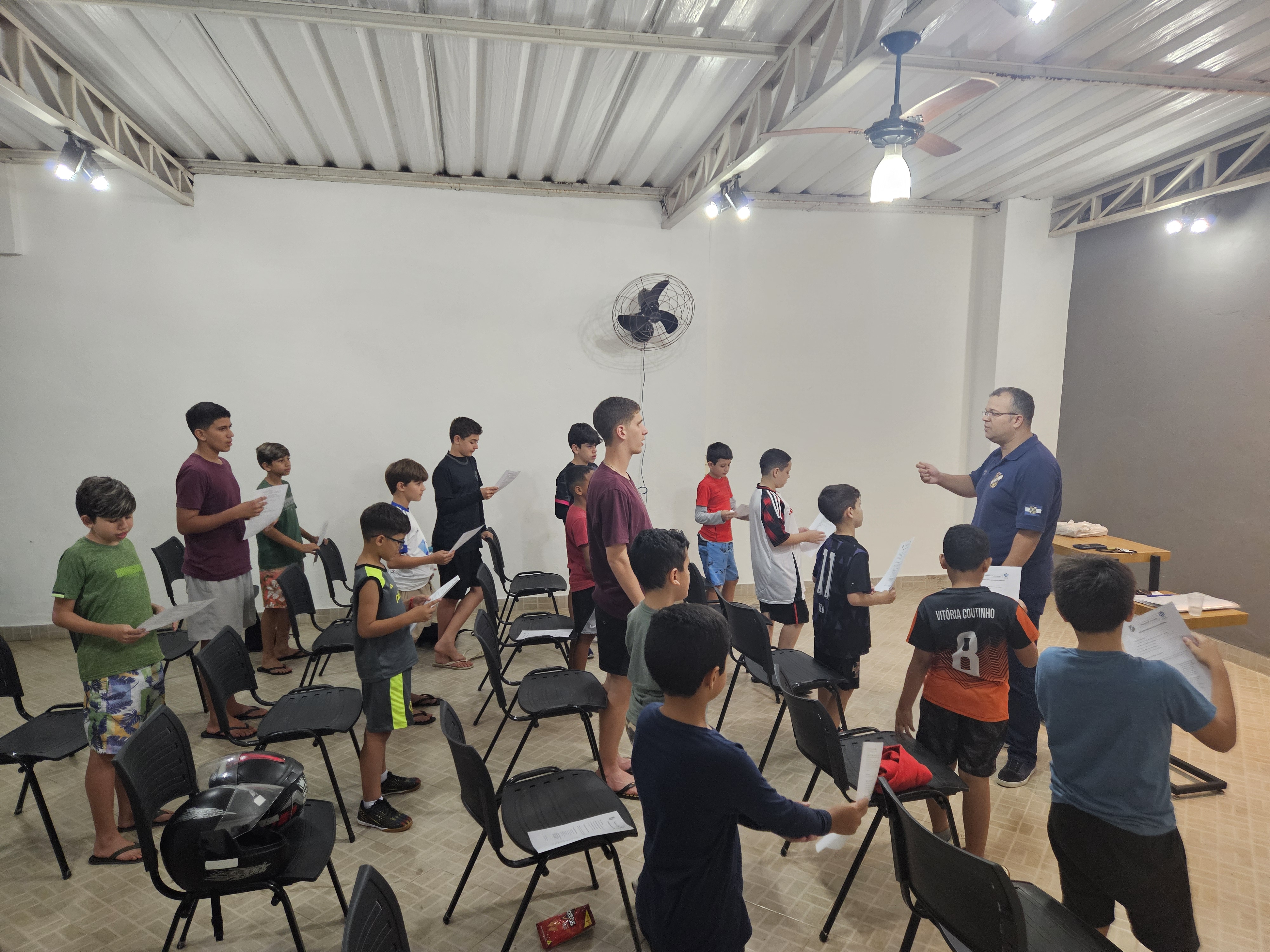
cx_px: 635
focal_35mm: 23
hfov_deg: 73.9
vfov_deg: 58.9
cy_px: 476
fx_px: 844
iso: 500
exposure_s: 1/120
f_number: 1.8
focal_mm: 5.4
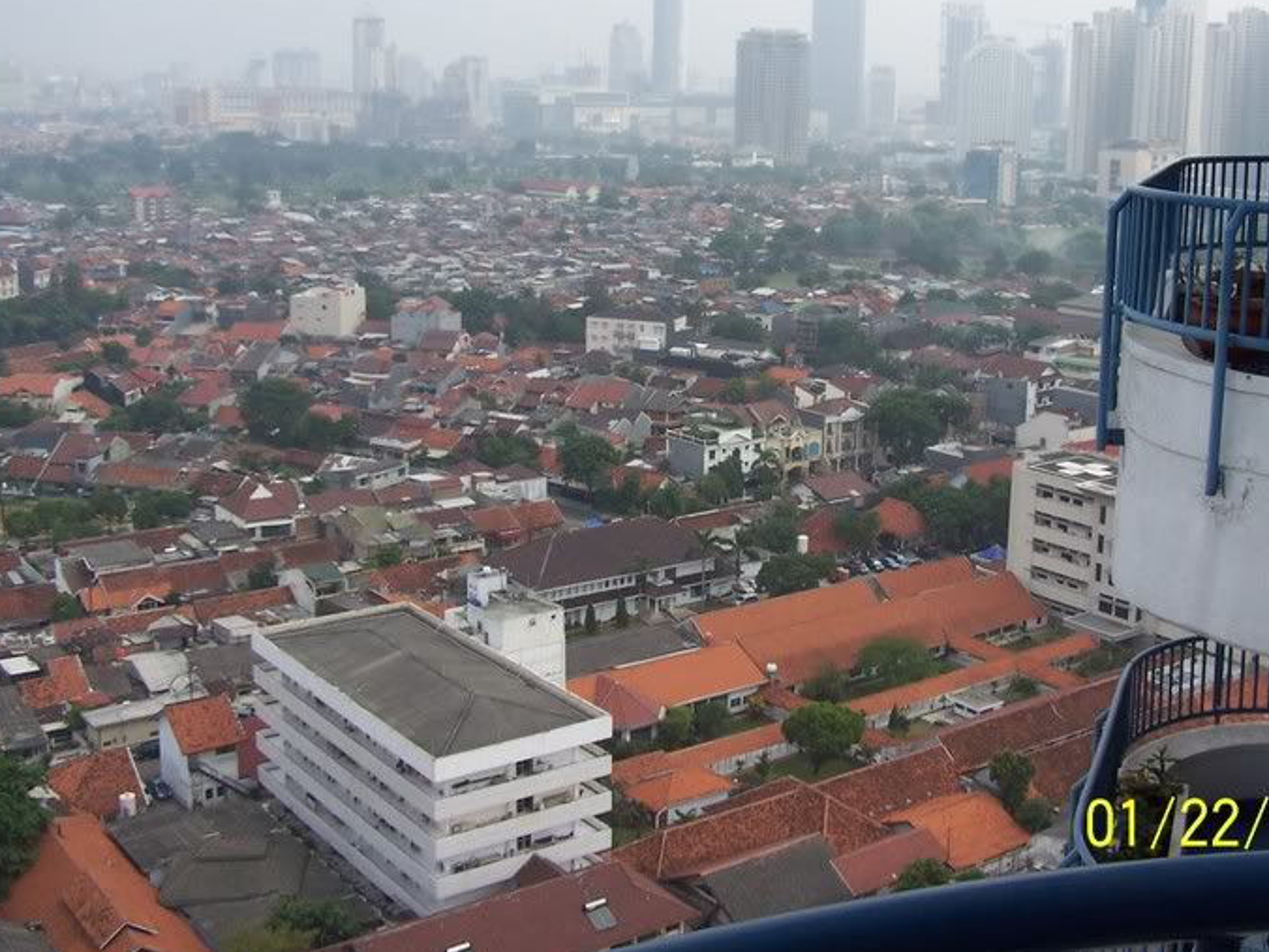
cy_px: 400
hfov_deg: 42.0
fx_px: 1650
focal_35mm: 45
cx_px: 730
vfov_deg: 32.1
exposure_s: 1/500
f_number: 4
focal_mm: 6.3
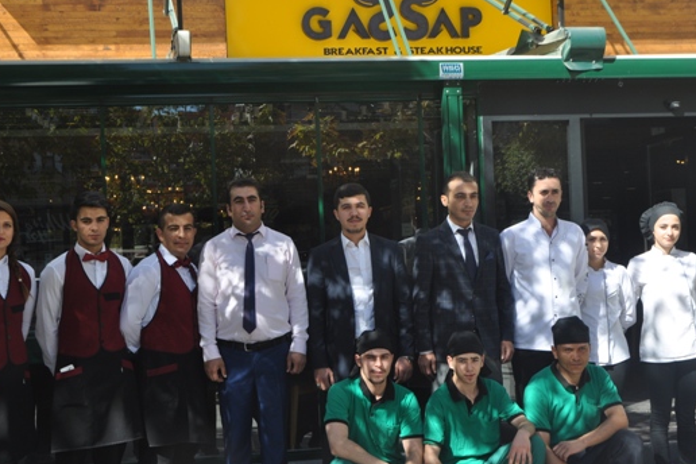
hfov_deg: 34.7
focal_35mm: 58
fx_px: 1114
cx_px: 325
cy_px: 221
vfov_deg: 23.5
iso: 200
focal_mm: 31
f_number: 7.1
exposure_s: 1/200
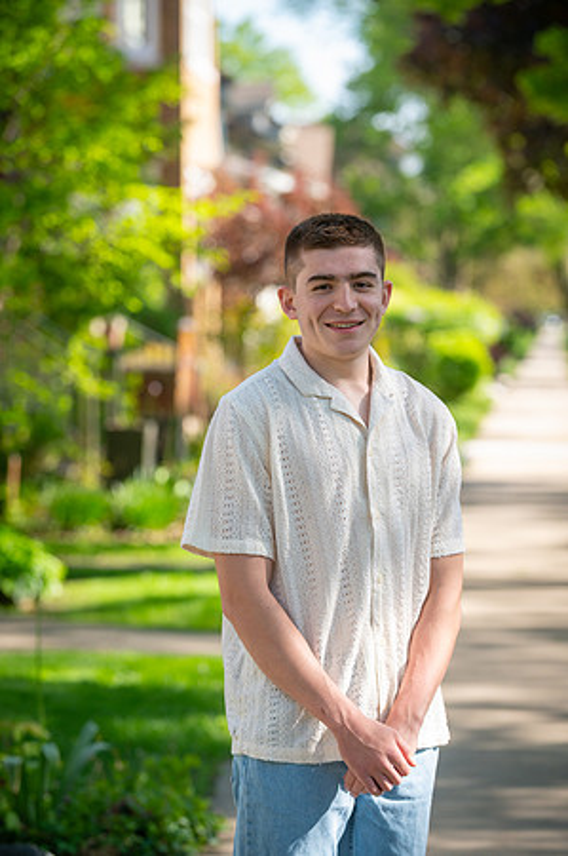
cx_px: 284
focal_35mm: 140
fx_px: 3321
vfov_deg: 14.7
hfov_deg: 9.8
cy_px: 428
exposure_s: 1/320
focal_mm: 140
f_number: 4
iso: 250
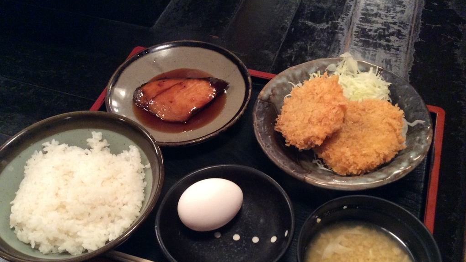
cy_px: 172
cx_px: 234
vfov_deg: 33.5
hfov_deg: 56.6
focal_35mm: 35
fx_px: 432
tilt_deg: -54.7
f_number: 2.4
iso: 250
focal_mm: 3.3
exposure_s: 1/24
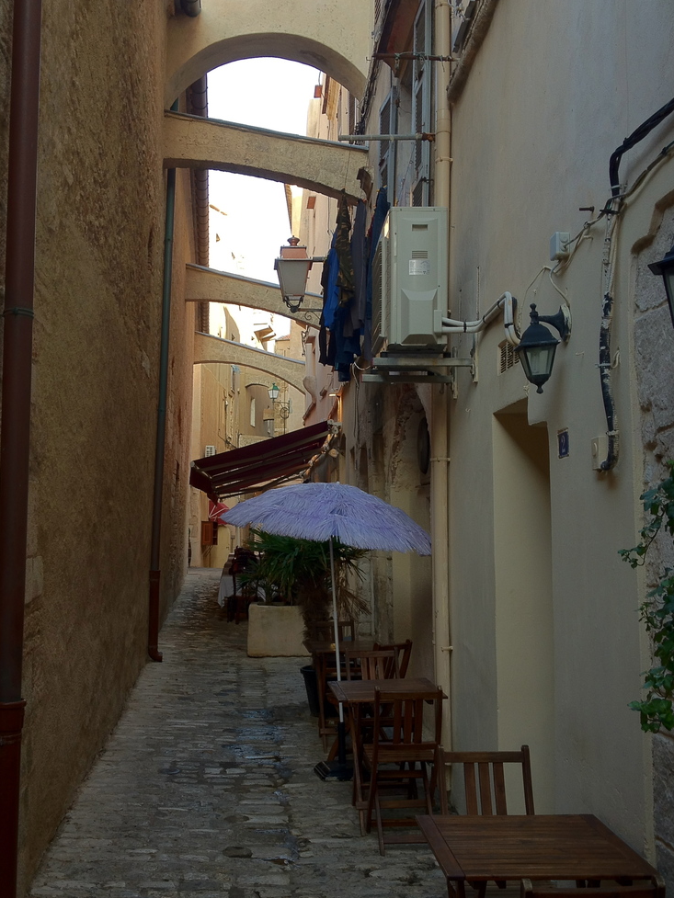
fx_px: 1116
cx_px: 273
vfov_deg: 43.8
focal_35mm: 43
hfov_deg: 33.5
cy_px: 490
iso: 64
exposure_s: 1/60
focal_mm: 4.28
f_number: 2.4
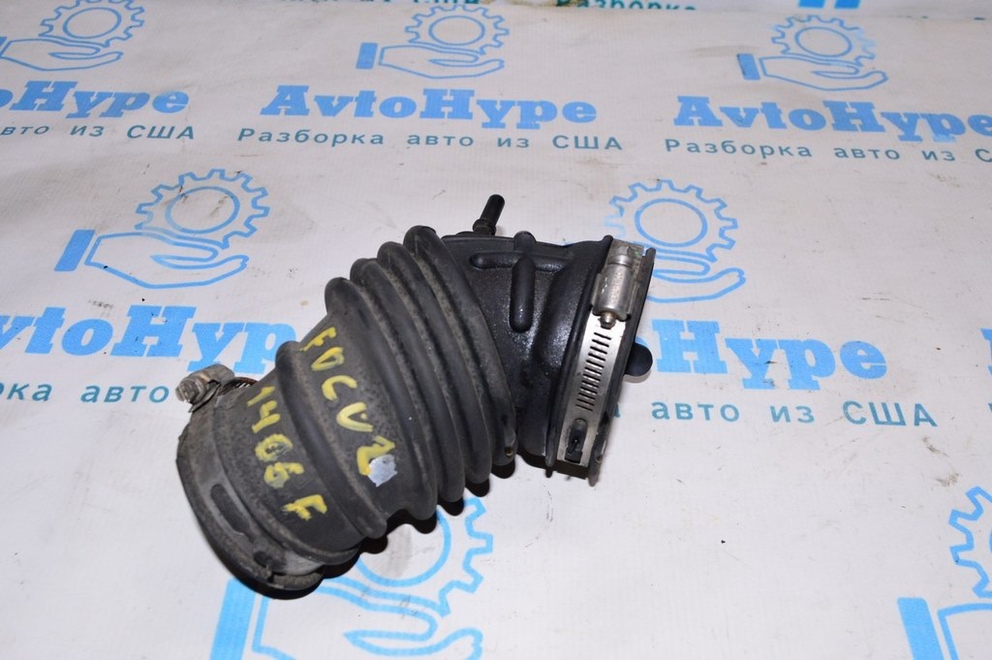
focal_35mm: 33
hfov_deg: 57.3
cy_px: 330
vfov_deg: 39.9
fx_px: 909
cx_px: 496
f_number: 8
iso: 1600
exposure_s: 1/200
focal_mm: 22
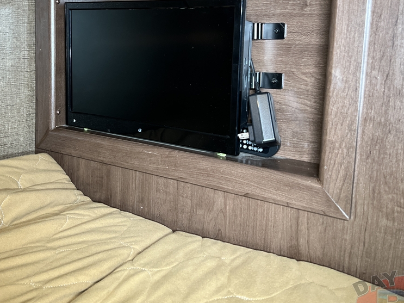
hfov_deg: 44.4
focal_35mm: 42
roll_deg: -1.7
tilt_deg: -9.9
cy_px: 95
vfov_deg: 33.9
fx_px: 490
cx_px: 147
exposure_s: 1/121
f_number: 1.5
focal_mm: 5.7
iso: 125
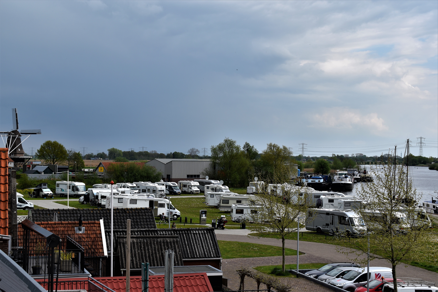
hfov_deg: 29.9
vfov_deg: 20.2
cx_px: 219
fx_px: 821
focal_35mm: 68
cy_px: 146
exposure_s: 1/250
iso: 100
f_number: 8
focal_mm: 45
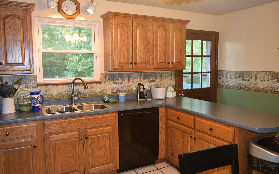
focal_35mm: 28
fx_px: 213
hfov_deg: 66.5
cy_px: 86
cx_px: 140
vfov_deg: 44.5
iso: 800
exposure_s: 1/80
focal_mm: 18
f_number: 4.5
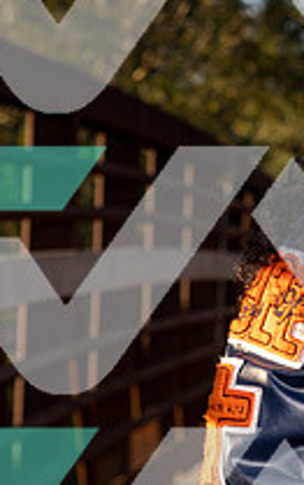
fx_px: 2434
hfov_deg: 7.0
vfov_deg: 11.4
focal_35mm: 184
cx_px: 455
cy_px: 270
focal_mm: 65
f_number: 5.6
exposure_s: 1/250
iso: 160
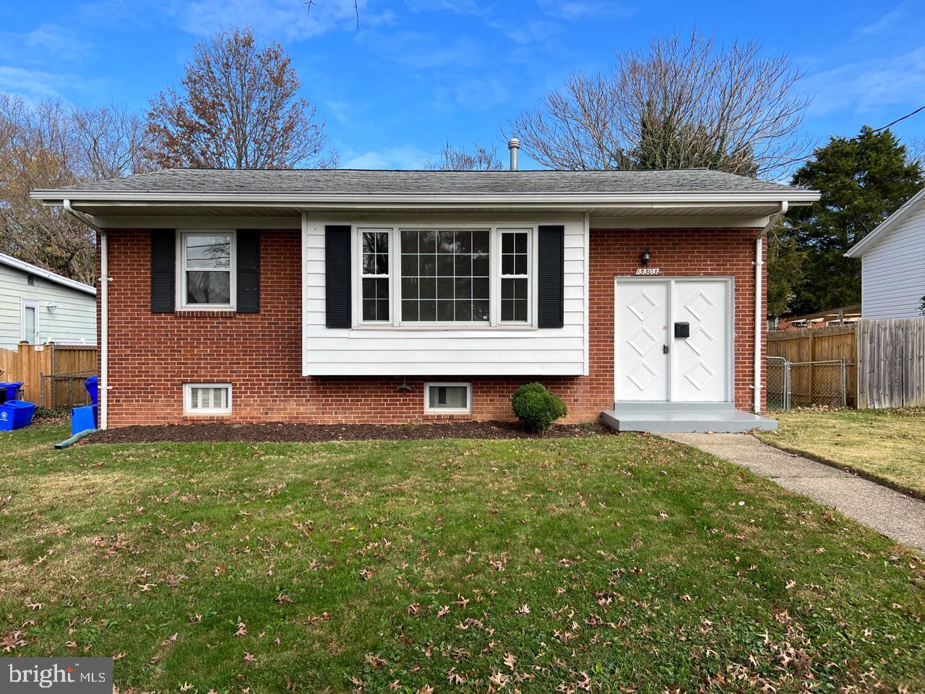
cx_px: 462
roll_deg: +0.1
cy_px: 347
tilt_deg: +0.2
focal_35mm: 26
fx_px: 695
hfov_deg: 67.3
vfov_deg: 53.1
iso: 50
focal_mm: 5.7
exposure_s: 1/2513
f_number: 1.5
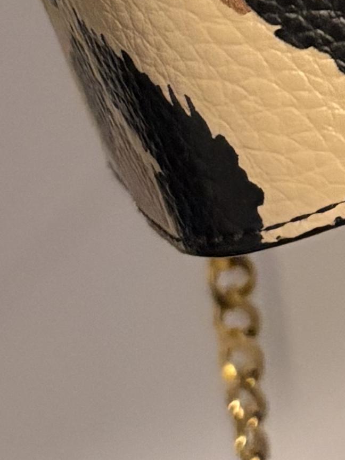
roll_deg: +4.1
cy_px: -327
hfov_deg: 8.1
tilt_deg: -14.4
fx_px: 2284
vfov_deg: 10.9
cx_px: 749
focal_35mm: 172
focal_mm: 5.96
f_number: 1.6
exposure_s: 1/60
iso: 400
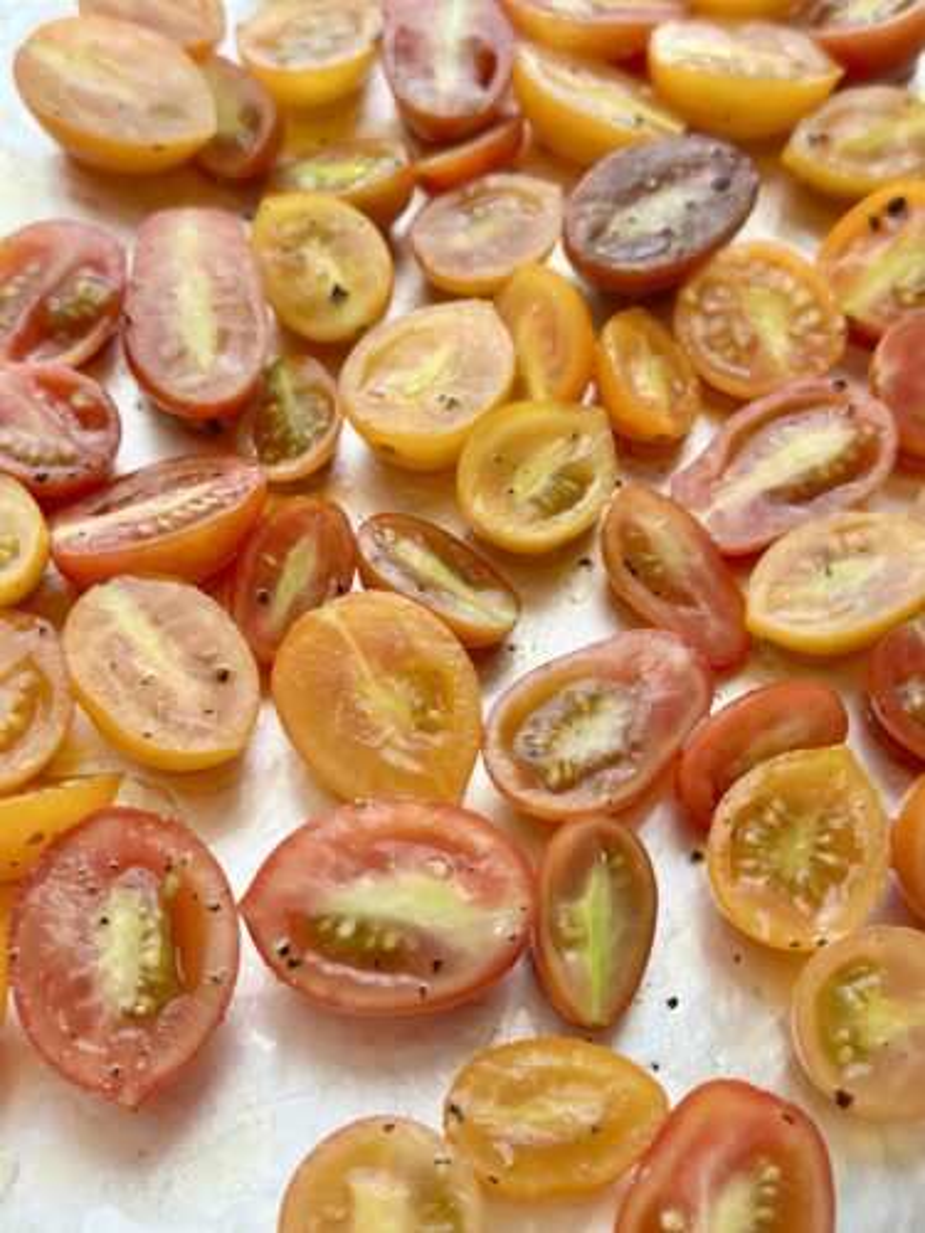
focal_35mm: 48
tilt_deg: -62.7
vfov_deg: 39.7
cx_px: 462
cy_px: 616
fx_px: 1710
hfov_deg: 30.3
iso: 125
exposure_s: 1/97
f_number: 1.78
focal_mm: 6.86
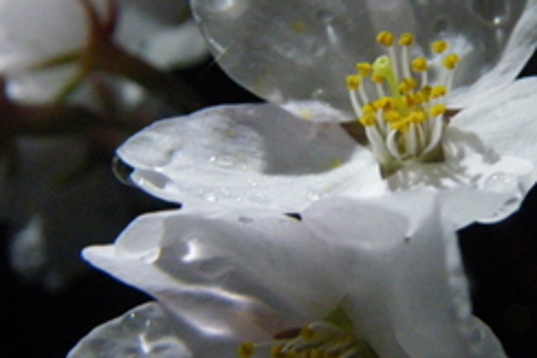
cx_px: 374
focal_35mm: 58
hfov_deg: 34.0
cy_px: 136
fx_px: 866
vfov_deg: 23.4
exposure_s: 1/10
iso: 800
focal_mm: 6.1
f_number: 3.8
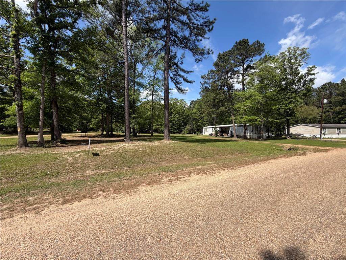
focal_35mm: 14
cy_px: 130
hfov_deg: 102.1
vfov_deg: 85.7
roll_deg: +0.7
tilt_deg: +2.2
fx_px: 140
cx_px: 173
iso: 25
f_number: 2.2
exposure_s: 1/770
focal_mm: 2.22
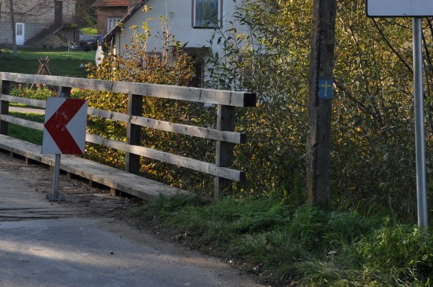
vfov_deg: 15.5
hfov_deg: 23.2
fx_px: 1045
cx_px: 122
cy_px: 30
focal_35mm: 87
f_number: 7.1
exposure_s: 1/200
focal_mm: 32
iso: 200
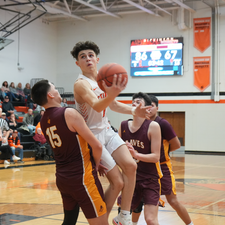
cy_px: 113
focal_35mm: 74
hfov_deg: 23.2
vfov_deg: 23.4
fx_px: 544
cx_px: 66
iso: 8000
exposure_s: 1/320
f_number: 5.6
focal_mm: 51
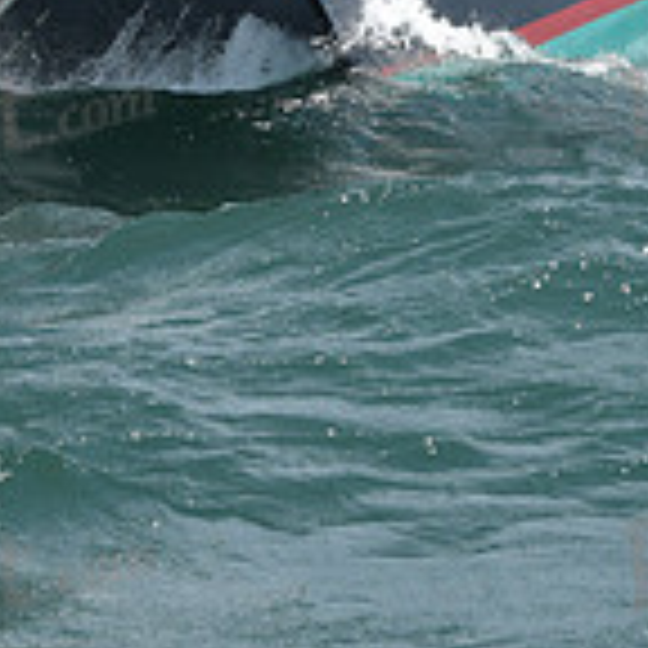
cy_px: -133
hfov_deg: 5.0
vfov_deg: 5.0
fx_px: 7413
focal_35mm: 350
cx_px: 392
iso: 250
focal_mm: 102
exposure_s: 1/1250
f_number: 7.1
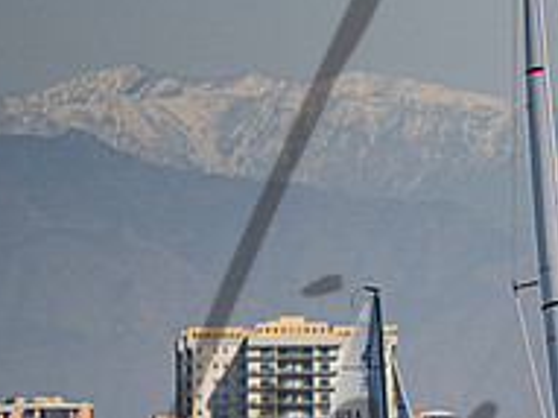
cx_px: 853
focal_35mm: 1056
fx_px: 17012
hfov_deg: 1.9
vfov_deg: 1.4
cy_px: 557
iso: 320
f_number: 5.6
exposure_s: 1/3200
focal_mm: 270
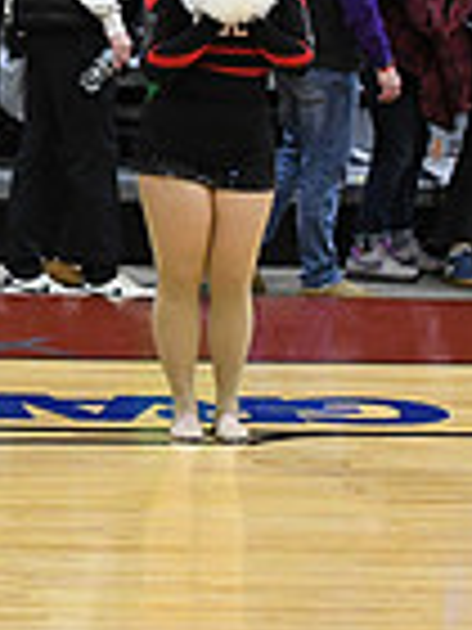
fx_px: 7618
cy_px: 146
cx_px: -823
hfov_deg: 3.5
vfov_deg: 4.7
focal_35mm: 419
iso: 3200
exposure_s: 1/400
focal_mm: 70
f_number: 2.8
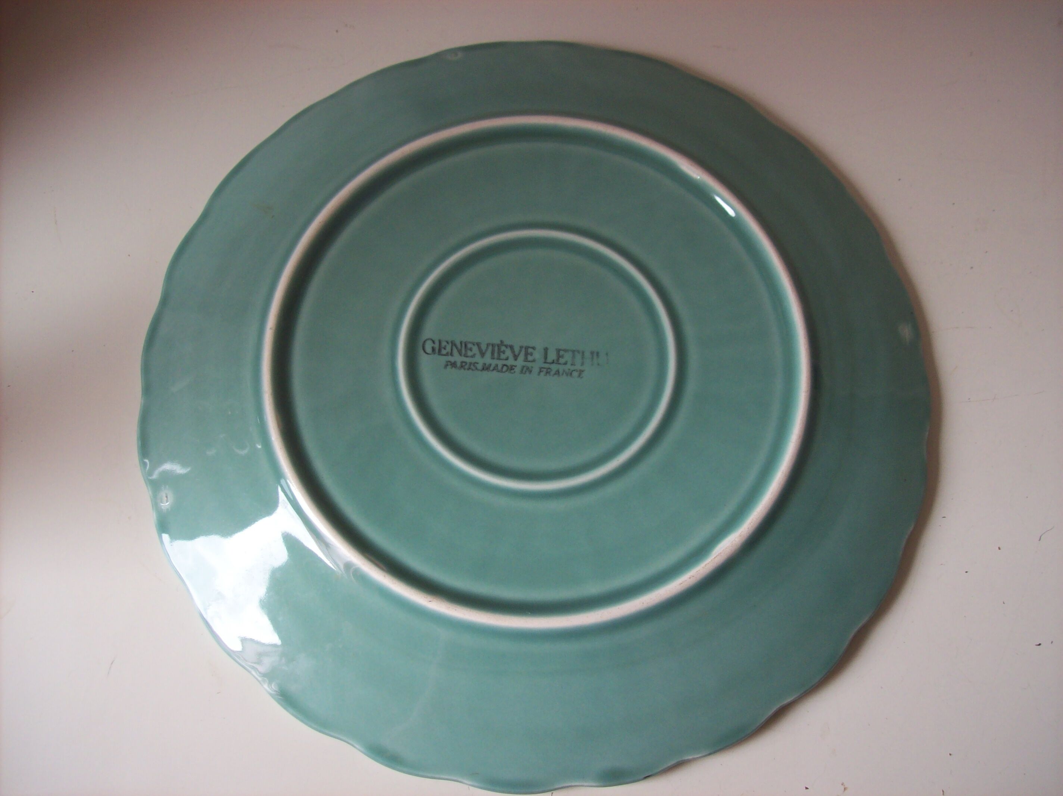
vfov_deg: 39.6
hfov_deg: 51.4
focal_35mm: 36
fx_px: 1105
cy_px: 398
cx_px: 532
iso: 80
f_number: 2.7
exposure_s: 1/96.2
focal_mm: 6
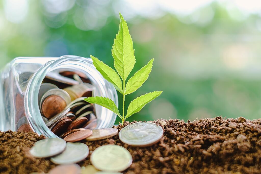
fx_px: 384
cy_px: 87
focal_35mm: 53
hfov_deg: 37.5
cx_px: 130
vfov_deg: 25.5
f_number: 2.5
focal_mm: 35
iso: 200
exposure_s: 1/125
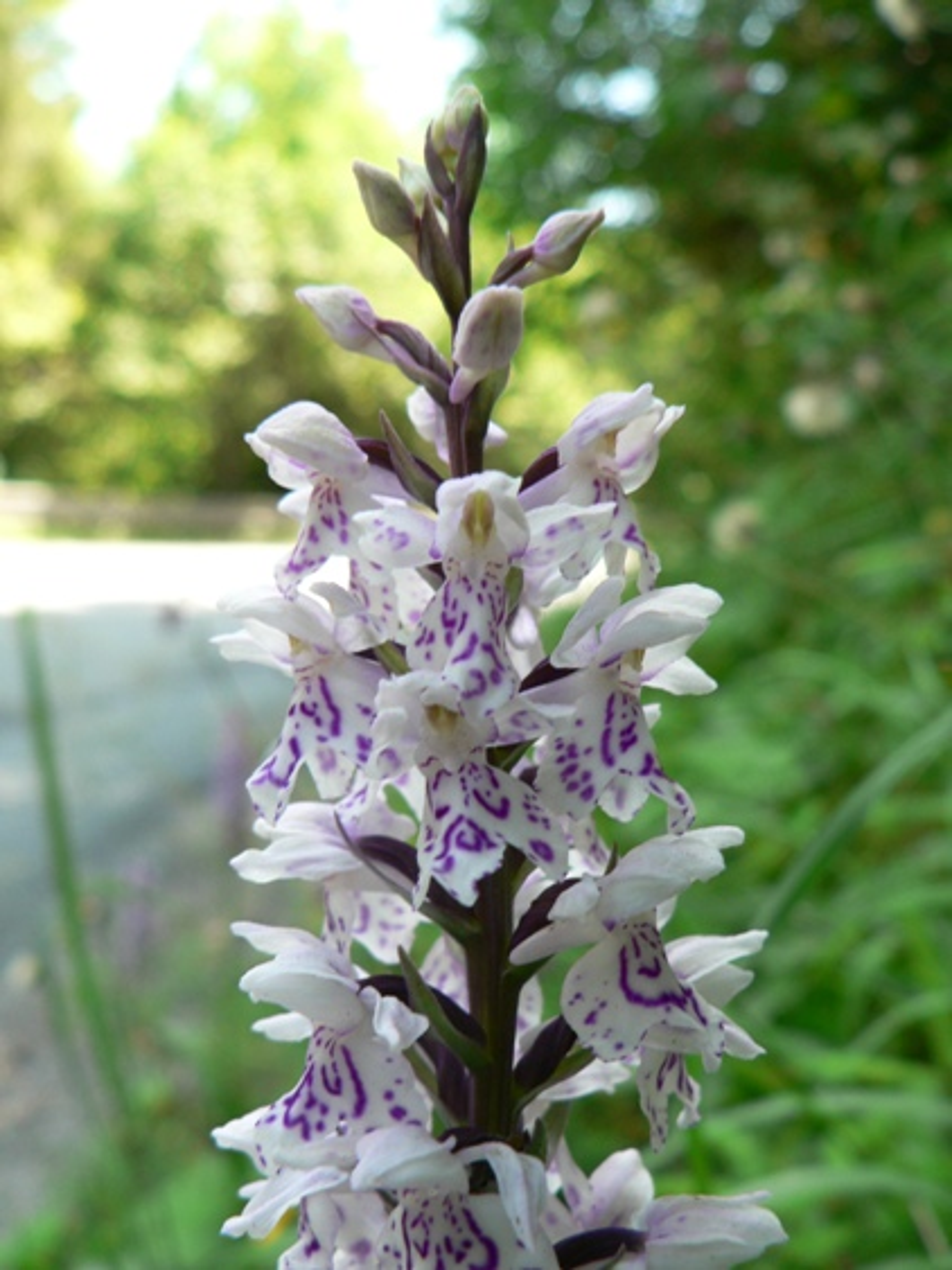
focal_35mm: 40
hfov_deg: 35.9
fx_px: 1467
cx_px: 476
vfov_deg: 46.8
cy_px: 635
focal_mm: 6.6
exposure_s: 1/80
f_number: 3.6
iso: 100
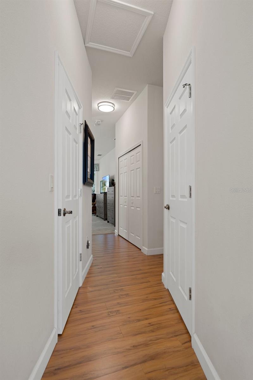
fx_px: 190
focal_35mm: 18
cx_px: 126
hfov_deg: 67.4
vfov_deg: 90.0
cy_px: 190
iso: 400
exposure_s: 1/3
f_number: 8
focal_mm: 18
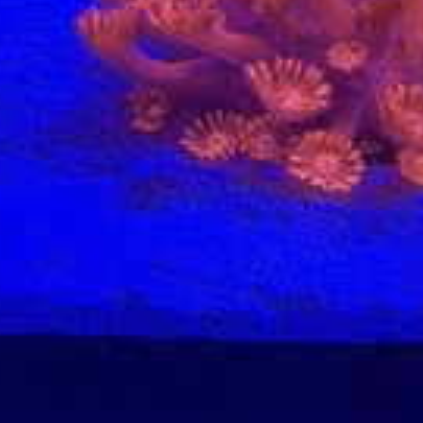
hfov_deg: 11.0
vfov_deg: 10.7
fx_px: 2171
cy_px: -235
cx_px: 487
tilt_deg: -23.9
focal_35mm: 157
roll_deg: +0.4
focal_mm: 6.76
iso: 400
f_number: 1.78
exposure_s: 1/40
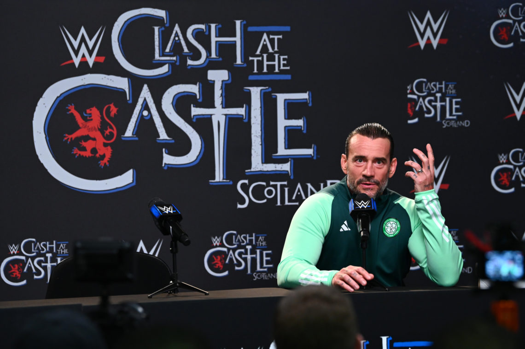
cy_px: 174
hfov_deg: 13.7
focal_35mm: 150
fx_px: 2186
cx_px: 262
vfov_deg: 9.1
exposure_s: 1/200
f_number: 4.5
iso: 4000
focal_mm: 150
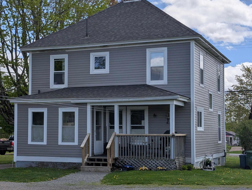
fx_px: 430
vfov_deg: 24.9
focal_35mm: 59
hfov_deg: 32.6
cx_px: 104
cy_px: 106
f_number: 1.68
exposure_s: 1/1748
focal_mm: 6.9
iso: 21
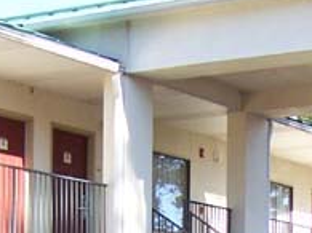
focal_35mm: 156
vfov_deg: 9.1
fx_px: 1405
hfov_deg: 12.6
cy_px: 393
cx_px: 264
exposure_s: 1/320
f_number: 2.8
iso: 80
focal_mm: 6.3
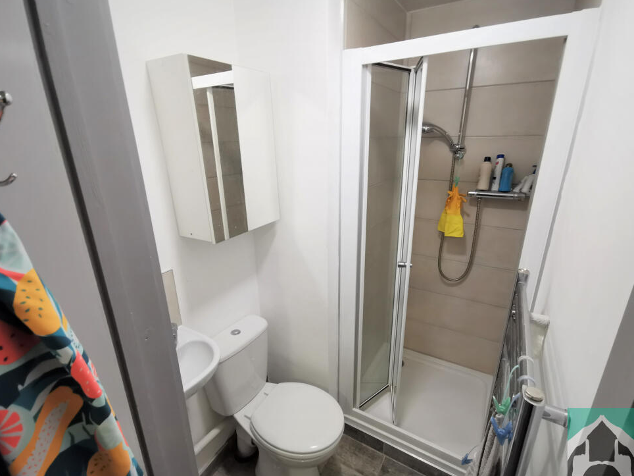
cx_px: 318
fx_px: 311
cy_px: 246
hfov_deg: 91.0
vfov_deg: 74.7
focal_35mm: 17
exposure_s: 1/33.3
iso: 200
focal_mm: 2.35
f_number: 2.2
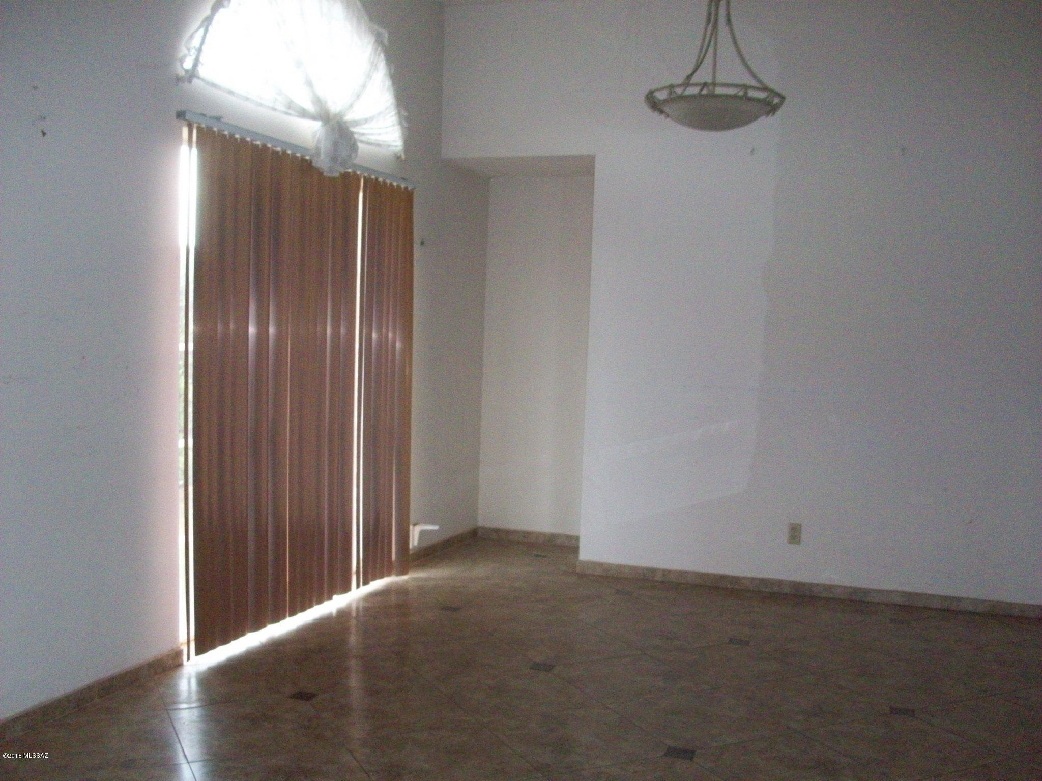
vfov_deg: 41.8
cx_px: 521
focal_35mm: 34
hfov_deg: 54.0
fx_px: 1023
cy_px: 390
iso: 320
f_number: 2.8
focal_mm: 5.7
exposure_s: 1/60
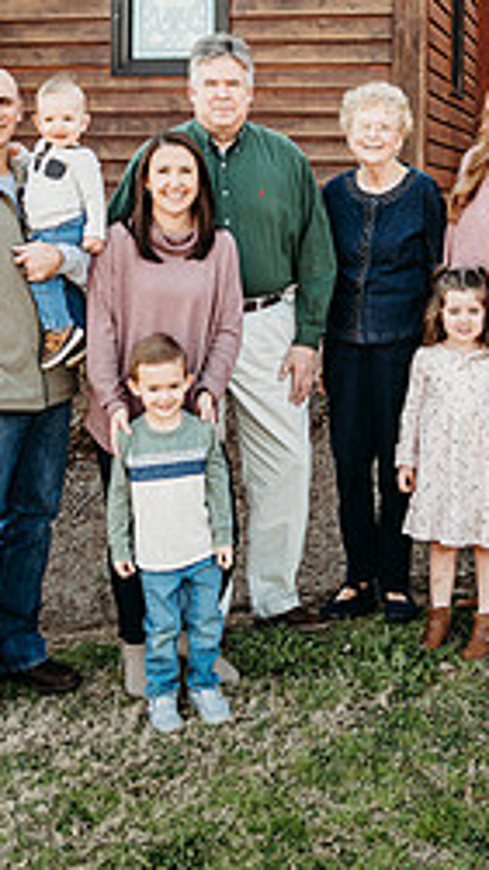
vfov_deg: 35.5
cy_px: 255
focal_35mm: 58
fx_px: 1338
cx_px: 316
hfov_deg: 20.7
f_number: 1.8
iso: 100
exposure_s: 1/320
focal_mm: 24
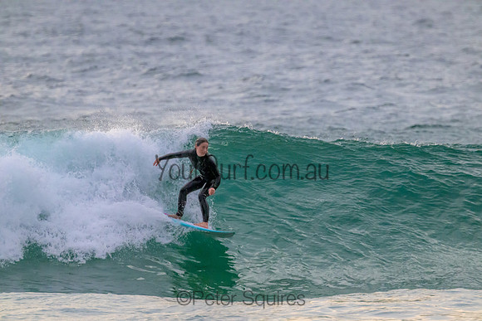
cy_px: 160
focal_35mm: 800
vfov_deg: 1.7
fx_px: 10713
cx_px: 241
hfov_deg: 2.6
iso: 10000
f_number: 11
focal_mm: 800
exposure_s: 1/2000
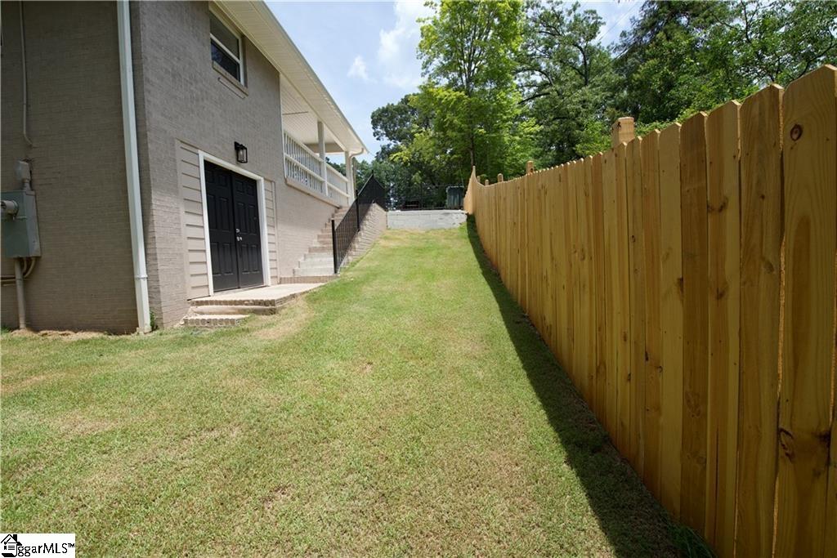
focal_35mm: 14
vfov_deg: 81.2
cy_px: 279
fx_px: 326
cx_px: 418
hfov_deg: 104.2
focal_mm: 14
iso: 200
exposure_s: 1/400
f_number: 10
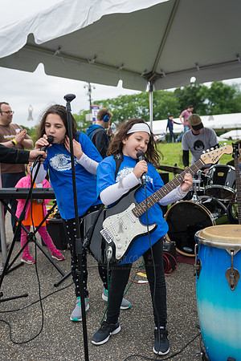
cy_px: 180
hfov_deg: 38.9
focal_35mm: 34
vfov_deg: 55.8
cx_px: 120
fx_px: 341
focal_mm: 34
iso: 200
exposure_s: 1/800
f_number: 3.5
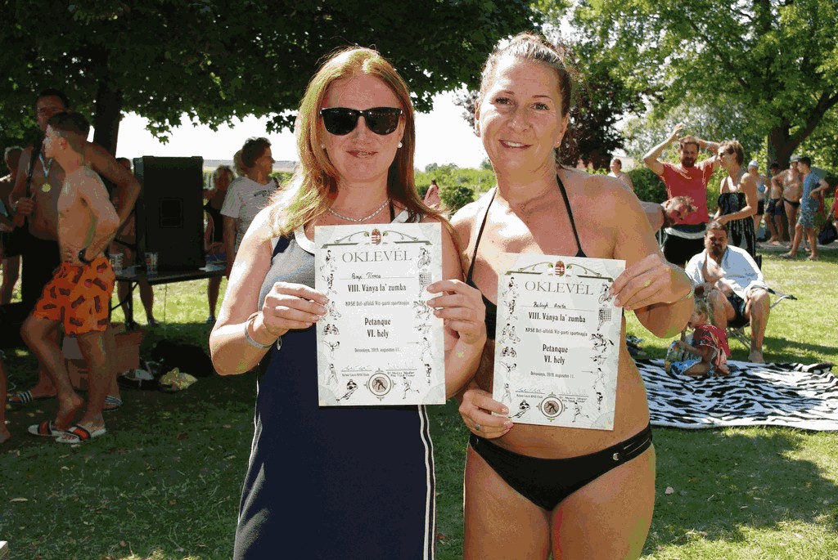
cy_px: 280
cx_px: 419
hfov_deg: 49.5
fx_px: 909
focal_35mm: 39
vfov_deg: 34.3
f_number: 5.6
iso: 100
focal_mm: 26.25
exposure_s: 1/180
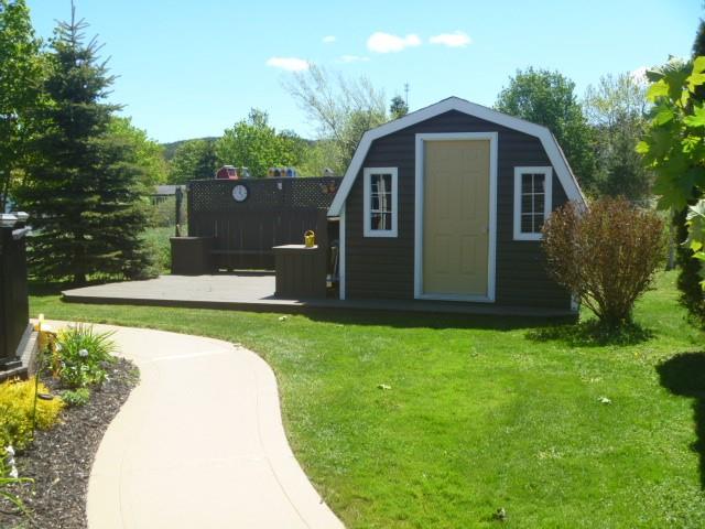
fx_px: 713
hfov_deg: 52.6
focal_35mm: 35
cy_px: 264
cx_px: 352
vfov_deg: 40.7
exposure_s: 1/200
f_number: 4.5
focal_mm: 6.3
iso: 80
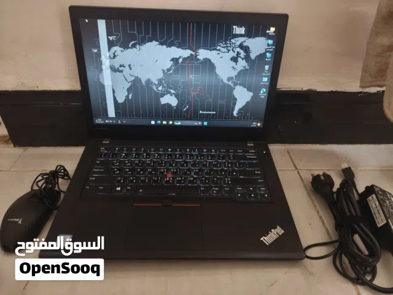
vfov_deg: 58.9
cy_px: 148
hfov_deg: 73.9
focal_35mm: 23
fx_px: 261
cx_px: 196
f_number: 1.8
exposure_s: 1/33.3
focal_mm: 5.56
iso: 1432
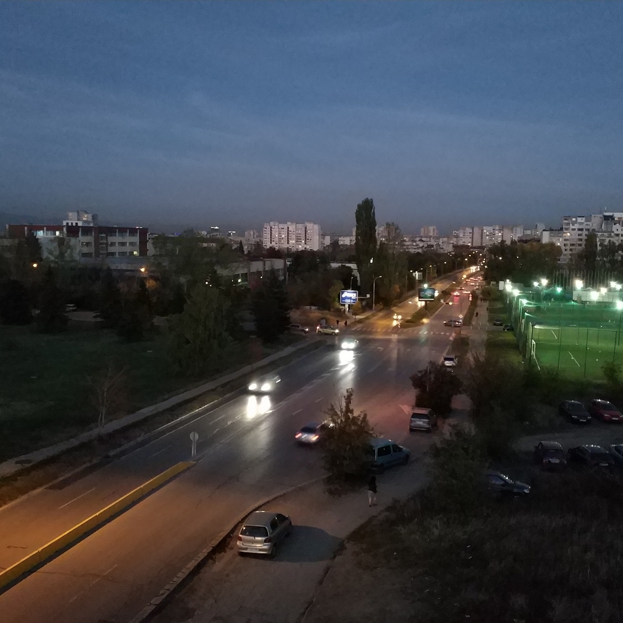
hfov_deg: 43.8
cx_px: 324
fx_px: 774
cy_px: 313
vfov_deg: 43.9
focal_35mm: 38
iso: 1600
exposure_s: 1/17
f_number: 2
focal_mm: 4.5
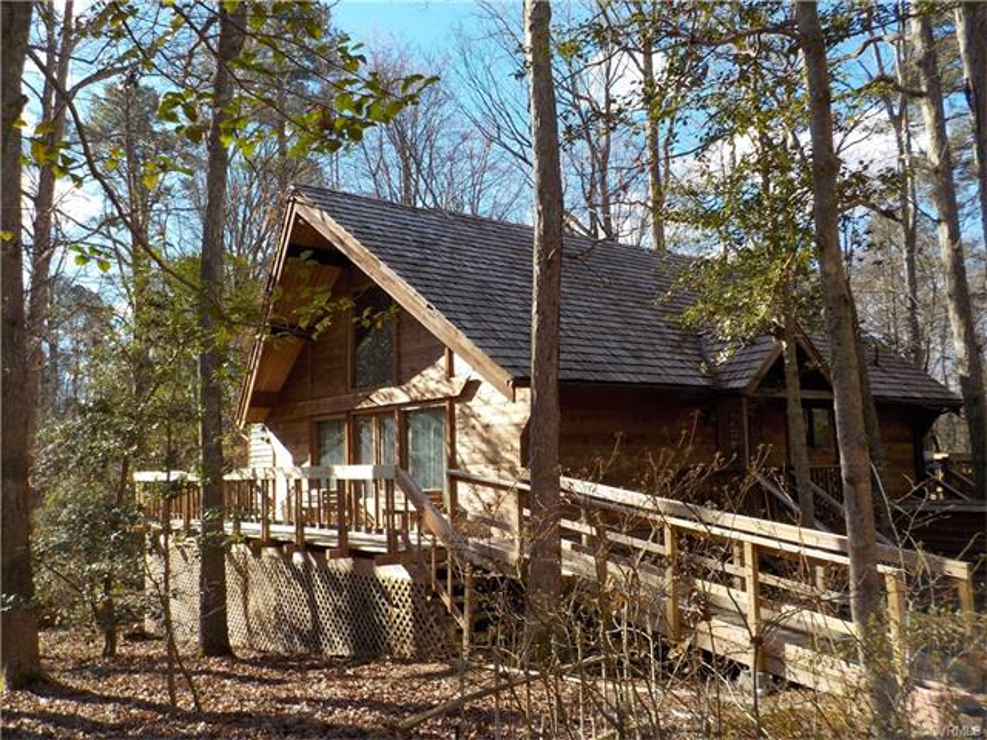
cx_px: 494
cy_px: 370
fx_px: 855
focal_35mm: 30
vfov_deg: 46.8
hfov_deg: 60.0
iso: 125
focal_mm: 4.1
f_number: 3.3
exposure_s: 1/500
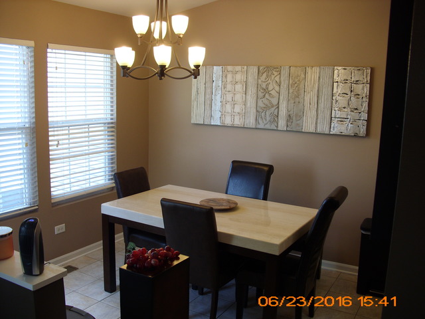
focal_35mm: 36
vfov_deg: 39.7
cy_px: 160
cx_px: 212
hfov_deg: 51.4
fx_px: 442
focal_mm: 6.3
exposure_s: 1/40
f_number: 3.1
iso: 100
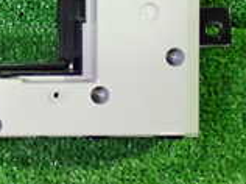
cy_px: 47
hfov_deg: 11.7
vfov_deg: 9.5
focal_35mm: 156
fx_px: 1107
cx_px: -206
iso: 800
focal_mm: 7.31
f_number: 2.8
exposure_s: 1/40
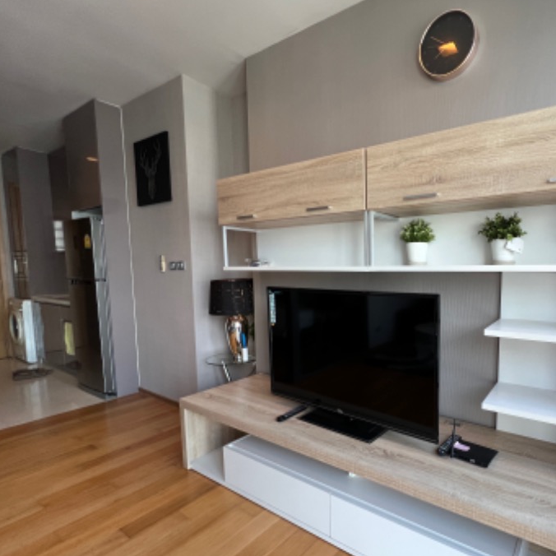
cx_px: 396
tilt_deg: -5.4
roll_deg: +0.1
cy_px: 303
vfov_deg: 83.8
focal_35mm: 17
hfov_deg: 79.4
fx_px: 309
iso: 200
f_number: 1.8
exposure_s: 1/121
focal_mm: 1.57
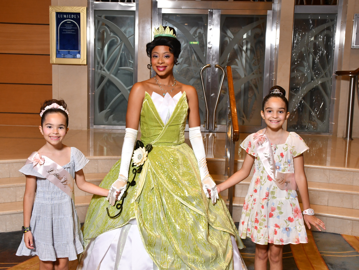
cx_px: 169
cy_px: 133
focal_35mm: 44
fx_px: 456
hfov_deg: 42.9
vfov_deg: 32.9
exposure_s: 1/125
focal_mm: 27
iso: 1250
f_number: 5.6
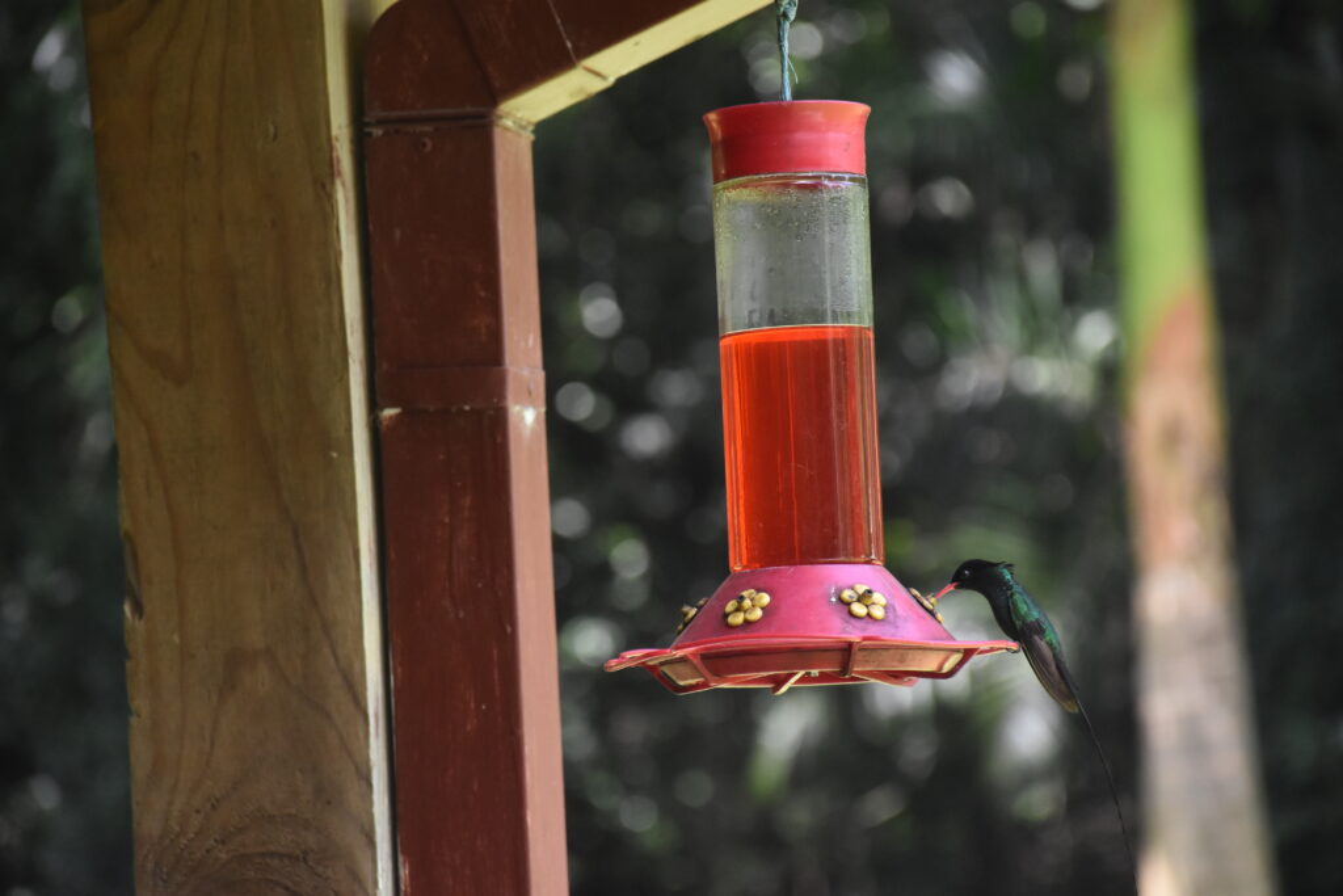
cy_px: 448
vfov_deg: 6.5
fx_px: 7835
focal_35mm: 210
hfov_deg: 9.8
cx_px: 672
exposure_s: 1/500
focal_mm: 140
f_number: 5.6
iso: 1800
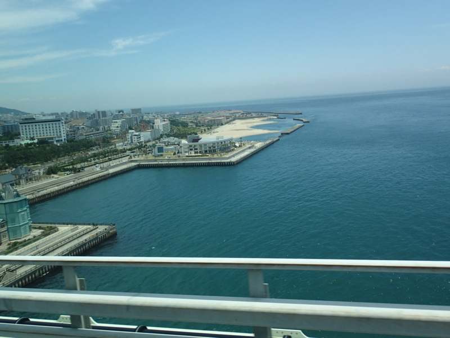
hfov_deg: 56.8
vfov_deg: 44.2
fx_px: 416
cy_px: 169
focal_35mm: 32
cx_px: 225
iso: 100
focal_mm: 5.87
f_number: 3.2
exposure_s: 1/800
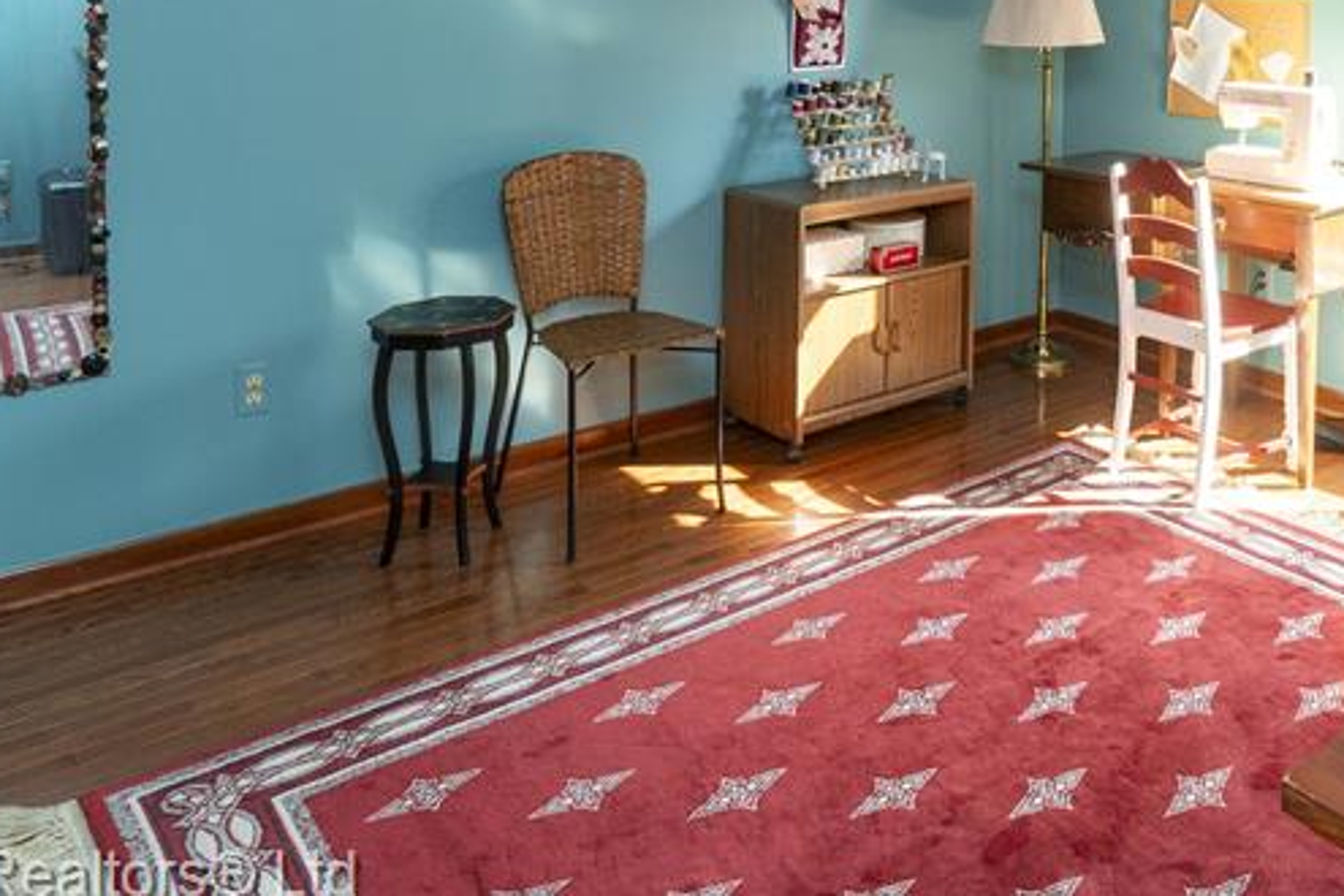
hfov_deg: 56.4
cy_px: -1
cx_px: 1053
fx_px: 1157
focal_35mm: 31
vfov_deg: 37.7
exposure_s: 1/125
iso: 800
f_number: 6.3
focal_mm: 15
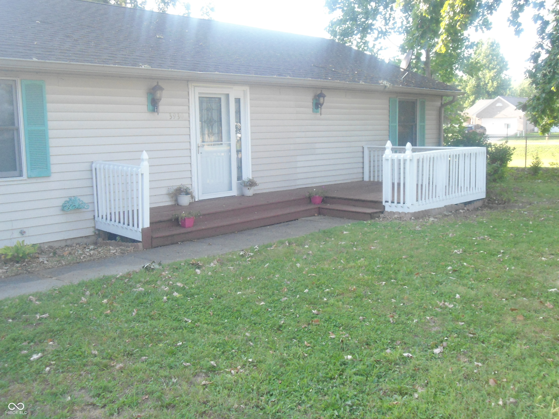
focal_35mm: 37
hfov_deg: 50.1
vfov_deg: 38.7
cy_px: 210
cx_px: 280
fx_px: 597
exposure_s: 1/250
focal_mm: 6.7
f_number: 3.2
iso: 400
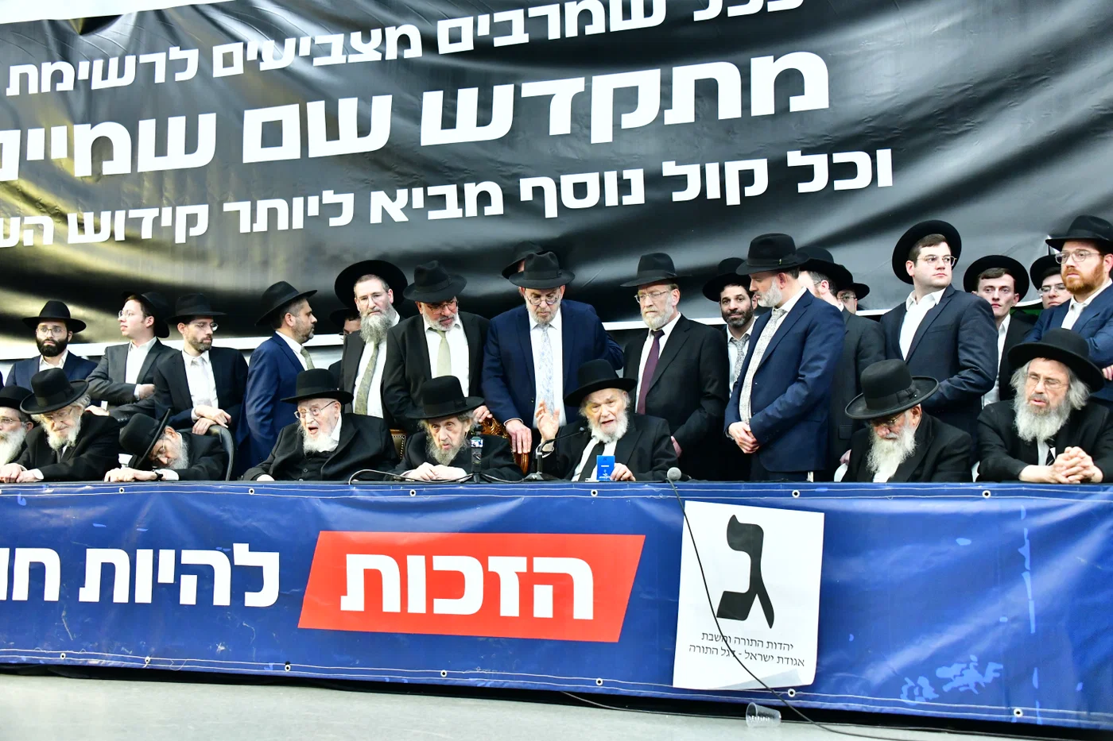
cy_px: 370
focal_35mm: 38
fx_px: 1175
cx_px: 556
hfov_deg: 50.7
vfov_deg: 35.0
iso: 4000
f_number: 5.6
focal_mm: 38
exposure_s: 1/200
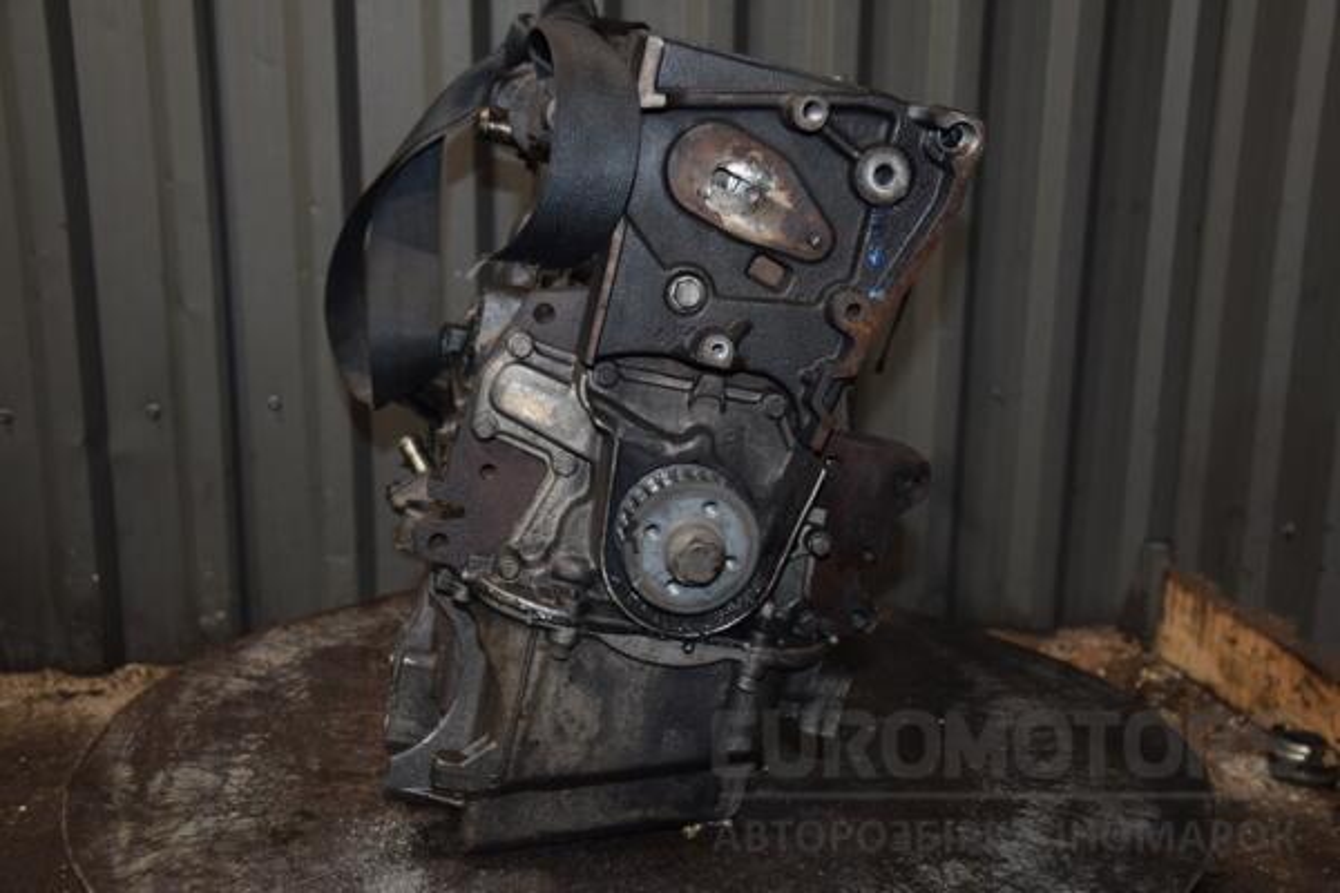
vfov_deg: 31.9
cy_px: 446
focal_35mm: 42
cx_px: 670
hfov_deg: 46.4
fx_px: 1563
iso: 800
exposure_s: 1/60
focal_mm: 28
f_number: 5
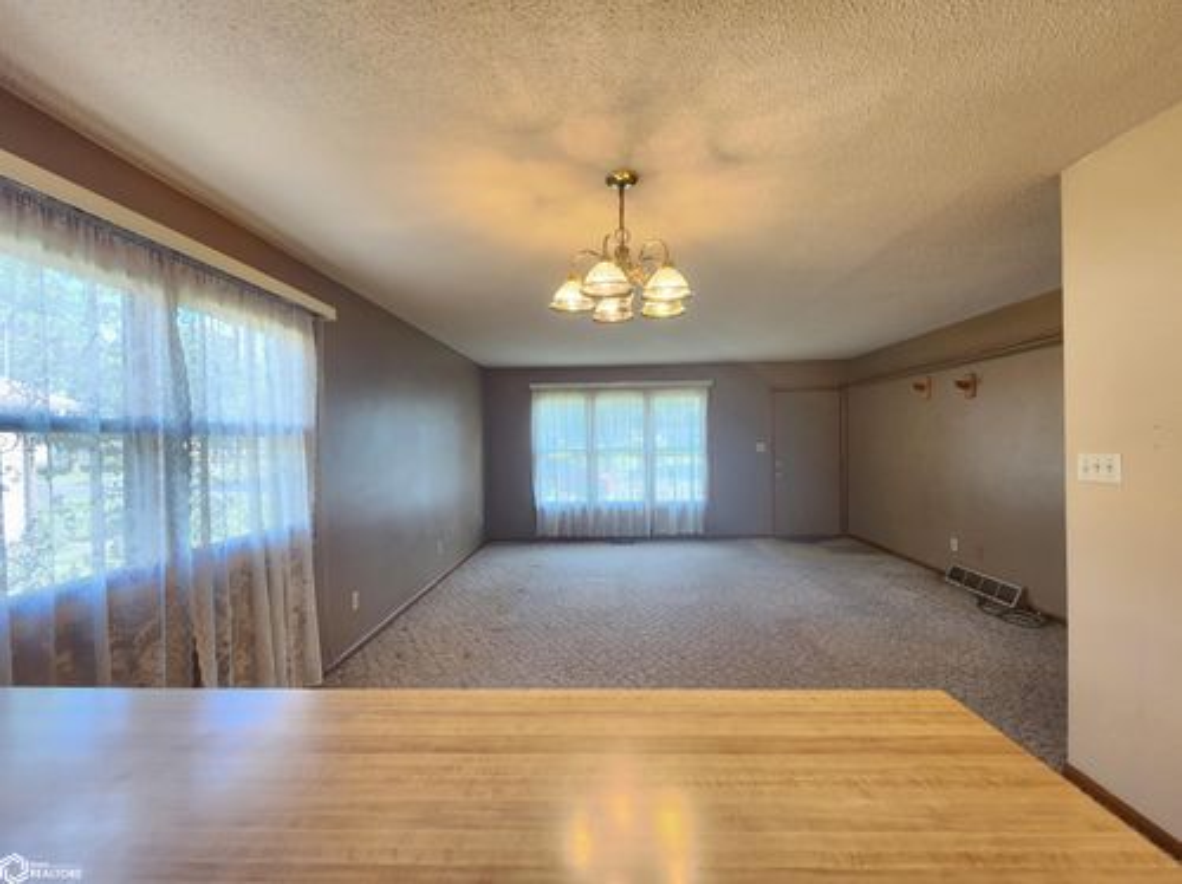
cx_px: 591
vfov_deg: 89.8
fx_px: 443
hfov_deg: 106.2
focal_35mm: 13
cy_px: 442
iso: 320
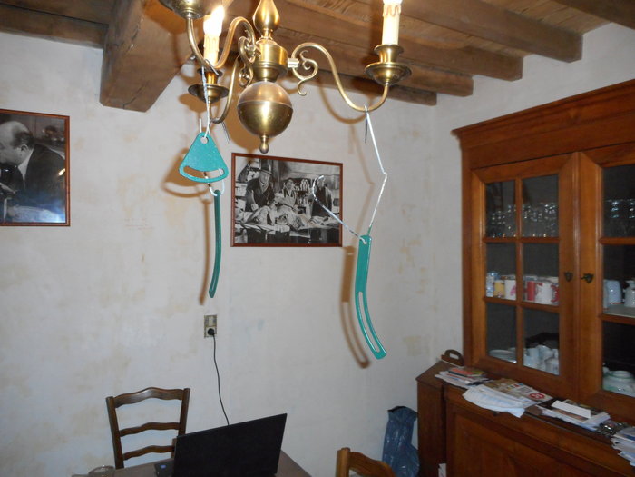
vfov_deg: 54.9
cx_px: 318
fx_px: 459
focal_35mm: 25
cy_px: 238
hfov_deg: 69.4
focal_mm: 4.5
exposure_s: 1/25
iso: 450
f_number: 3.7
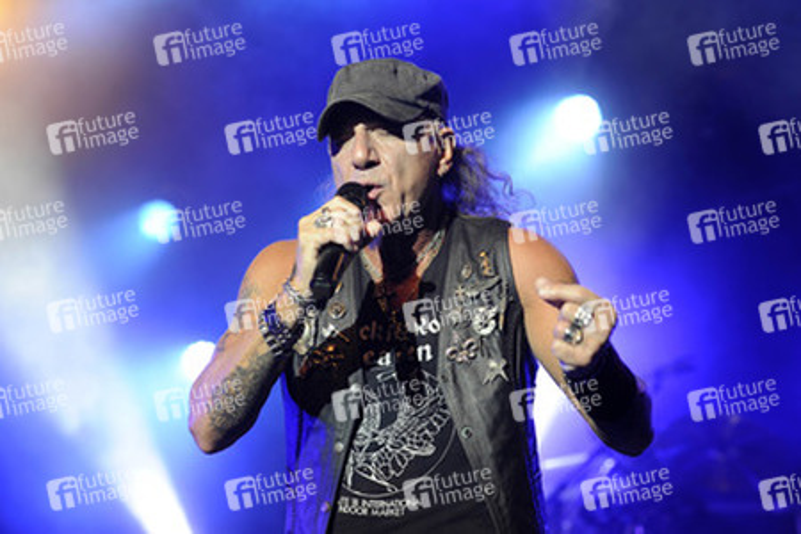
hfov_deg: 23.9
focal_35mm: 85
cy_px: 267
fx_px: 1891
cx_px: 400
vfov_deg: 16.1
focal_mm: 85
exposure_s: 1/250
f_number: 4.5
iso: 800
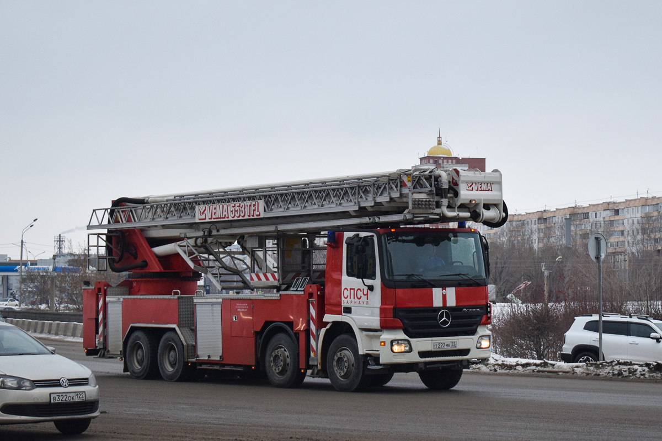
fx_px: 1324
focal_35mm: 72
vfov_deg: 18.9
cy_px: 220
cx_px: 331
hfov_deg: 28.1
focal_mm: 48
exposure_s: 1/800
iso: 800
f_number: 5.6
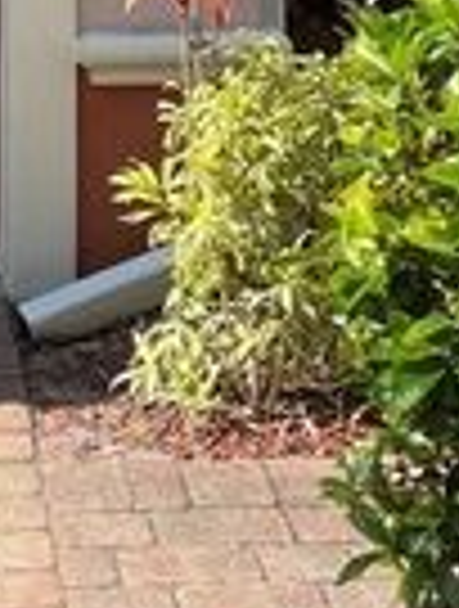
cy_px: -417
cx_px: 18
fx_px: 2252
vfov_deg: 14.0
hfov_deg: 11.5
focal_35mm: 128
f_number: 1.6
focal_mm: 4.2
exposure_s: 1/1335
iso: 32
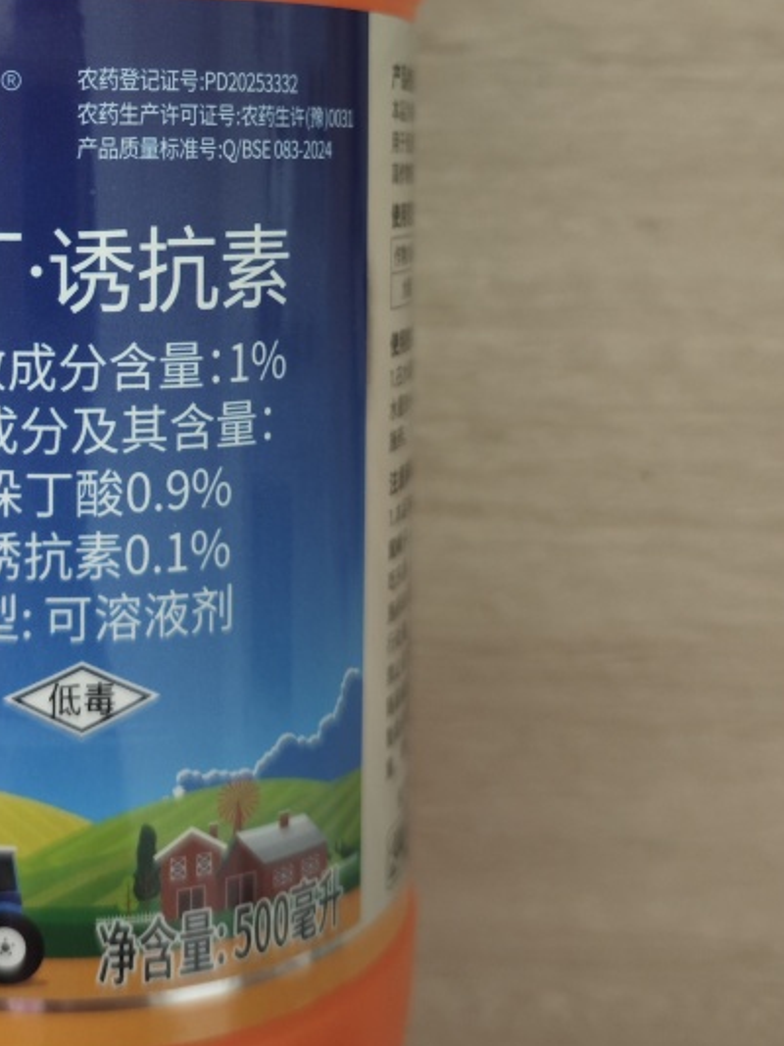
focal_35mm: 46
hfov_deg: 30.7
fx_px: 1390
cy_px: 254
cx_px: 147
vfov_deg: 40.0
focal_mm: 6.55
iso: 1000
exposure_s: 1/33.3
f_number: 1.6
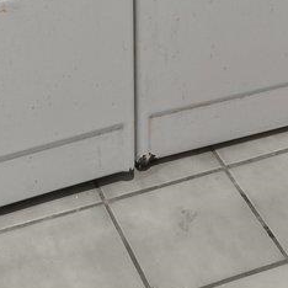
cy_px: -518
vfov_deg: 11.6
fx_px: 979
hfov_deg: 16.7
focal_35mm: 104
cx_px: 132
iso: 100
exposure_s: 4
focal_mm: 14
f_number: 8
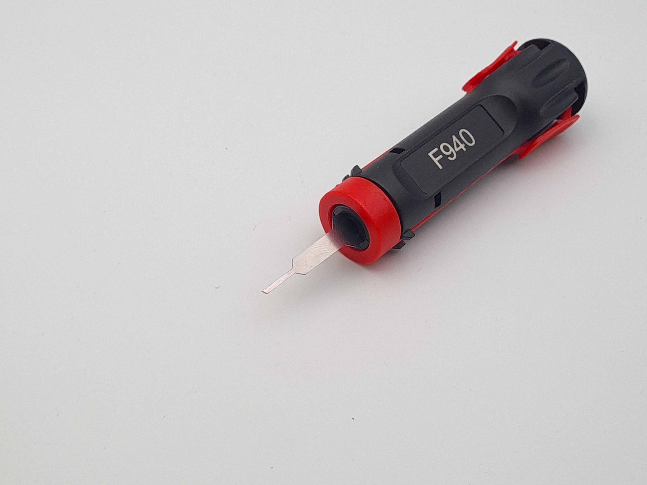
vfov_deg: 53.1
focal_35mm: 26
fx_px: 486
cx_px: 324
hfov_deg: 67.3
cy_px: 242
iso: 50
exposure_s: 1/296
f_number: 1.8
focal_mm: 5.4
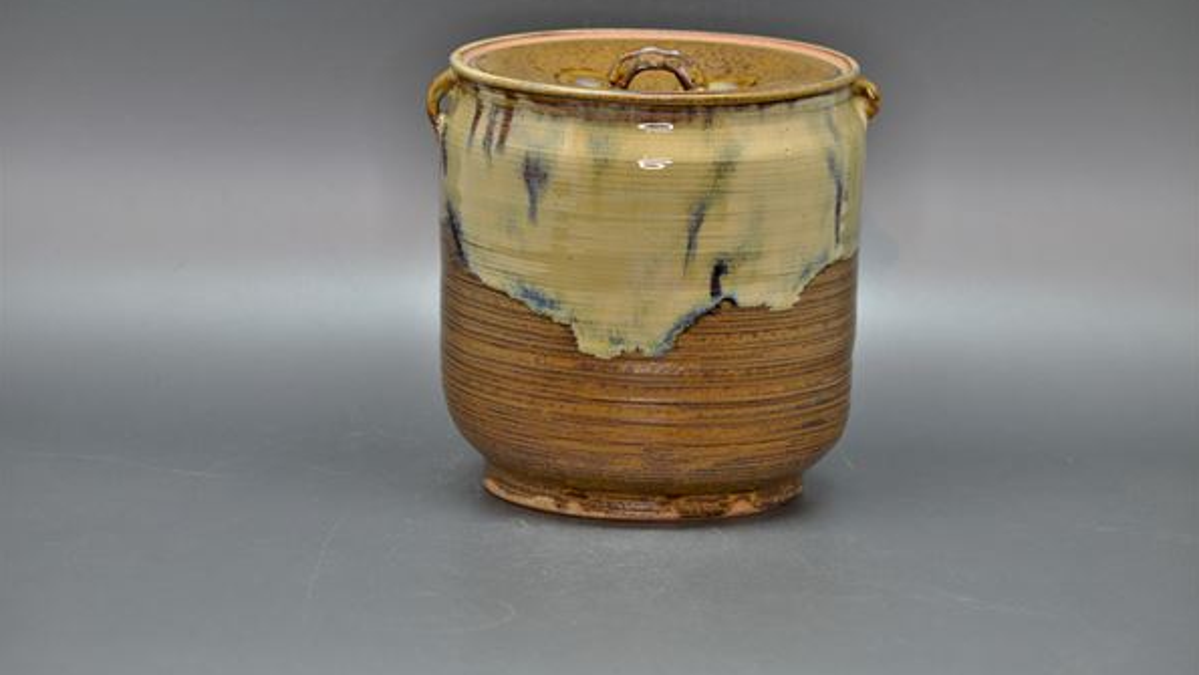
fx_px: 3625
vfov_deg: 10.6
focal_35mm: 114
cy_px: 291
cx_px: 601
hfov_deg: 18.8
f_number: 9
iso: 400
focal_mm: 72
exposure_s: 1/80
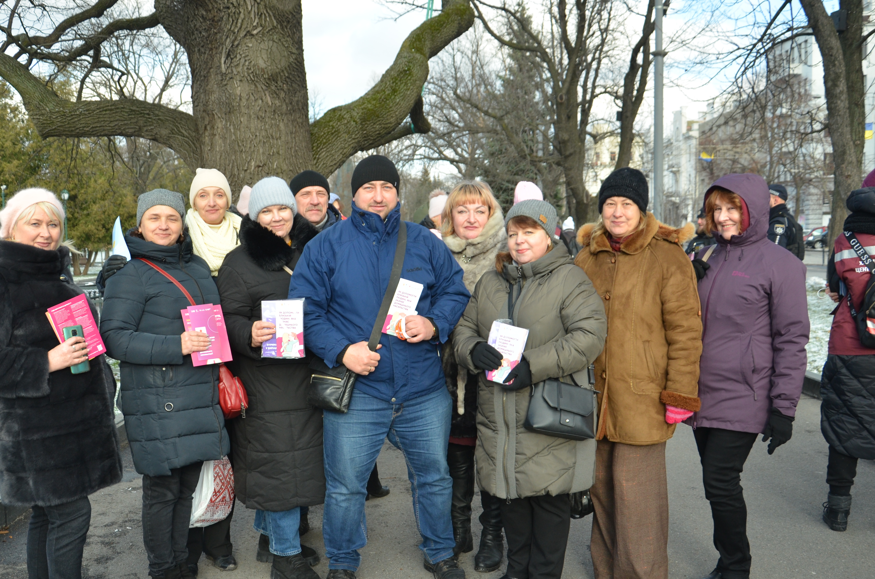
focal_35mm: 39
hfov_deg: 49.5
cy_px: 323
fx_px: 946
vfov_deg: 34.0
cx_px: 382
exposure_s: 1/500
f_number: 5.6
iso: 320
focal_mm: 22
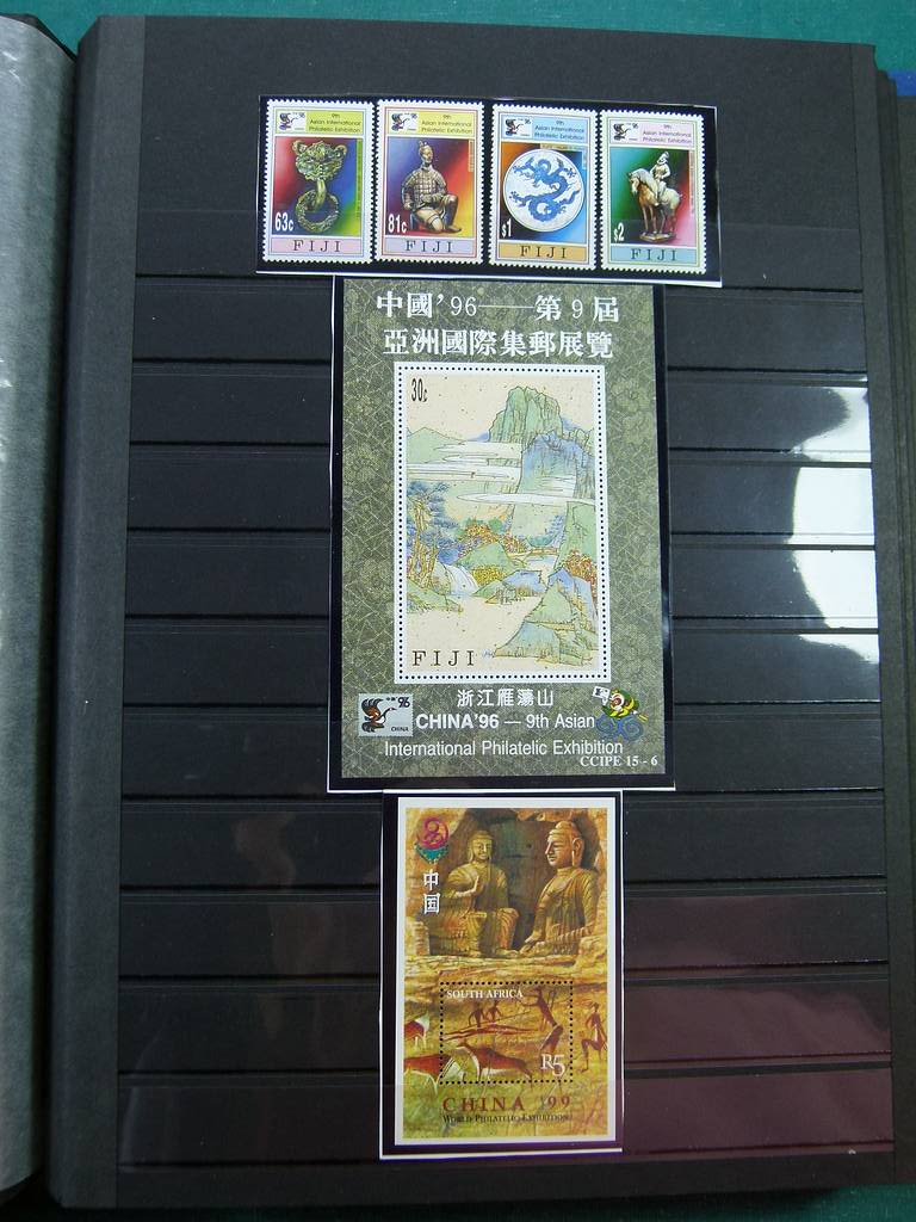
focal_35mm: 32
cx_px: 458
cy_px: 611
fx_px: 1129
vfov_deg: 56.8
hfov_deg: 44.2
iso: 100
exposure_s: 1/80
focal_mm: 5.8
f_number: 3
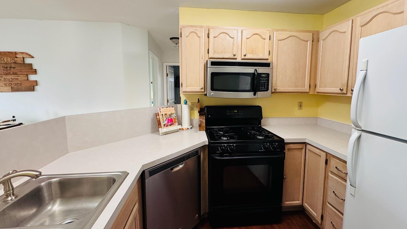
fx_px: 173
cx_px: 206
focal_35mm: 16
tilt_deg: -5.8
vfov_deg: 67.0
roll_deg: -0.4
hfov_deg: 99.4
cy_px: 105
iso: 320
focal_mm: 2.22
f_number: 2.2
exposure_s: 1/60
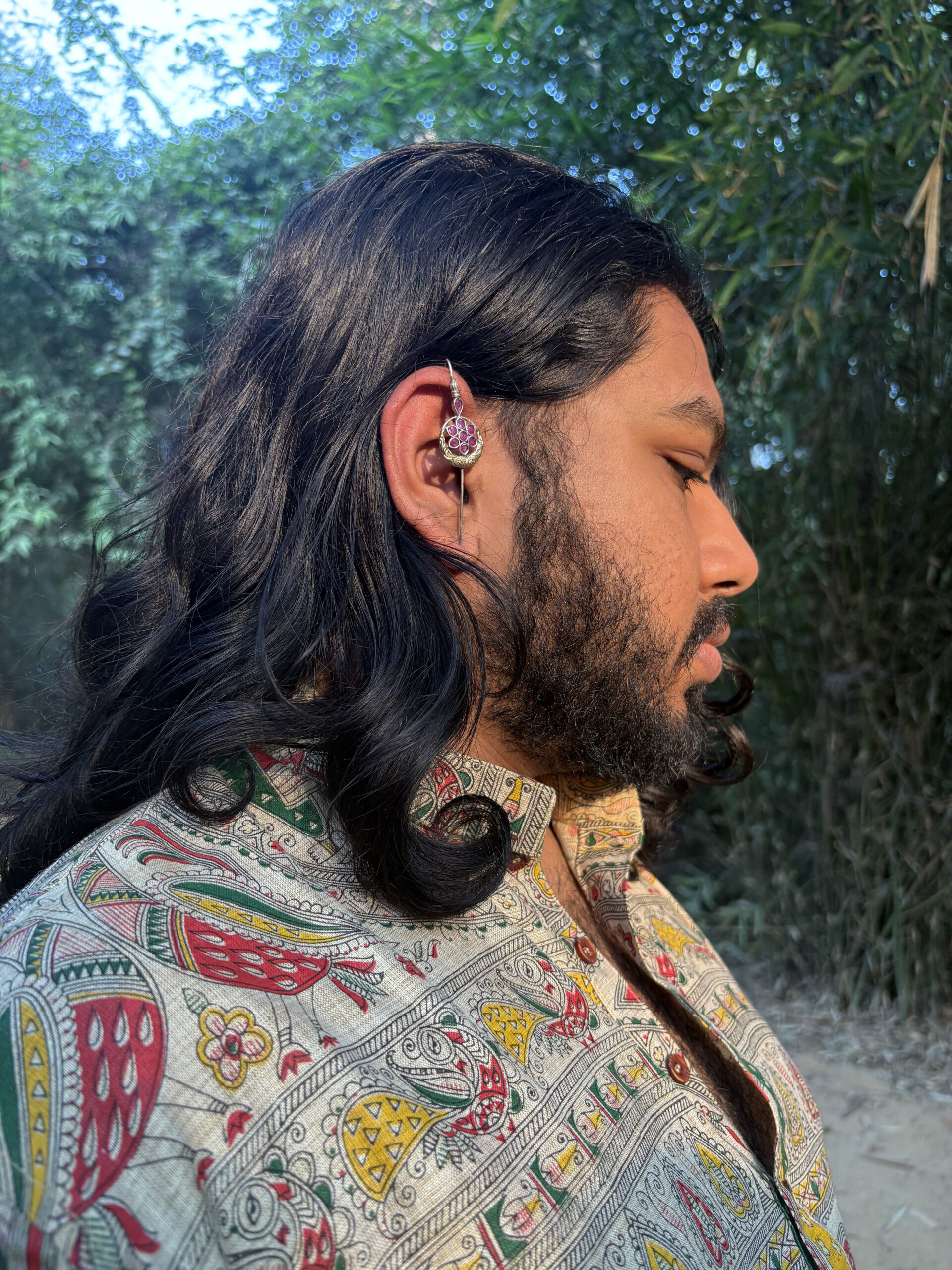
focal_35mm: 26
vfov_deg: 67.3
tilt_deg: +4.7
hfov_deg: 53.1
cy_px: 635
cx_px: 476
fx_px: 953
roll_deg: +4.2
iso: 125
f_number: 1.6
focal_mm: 5.96
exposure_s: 1/80
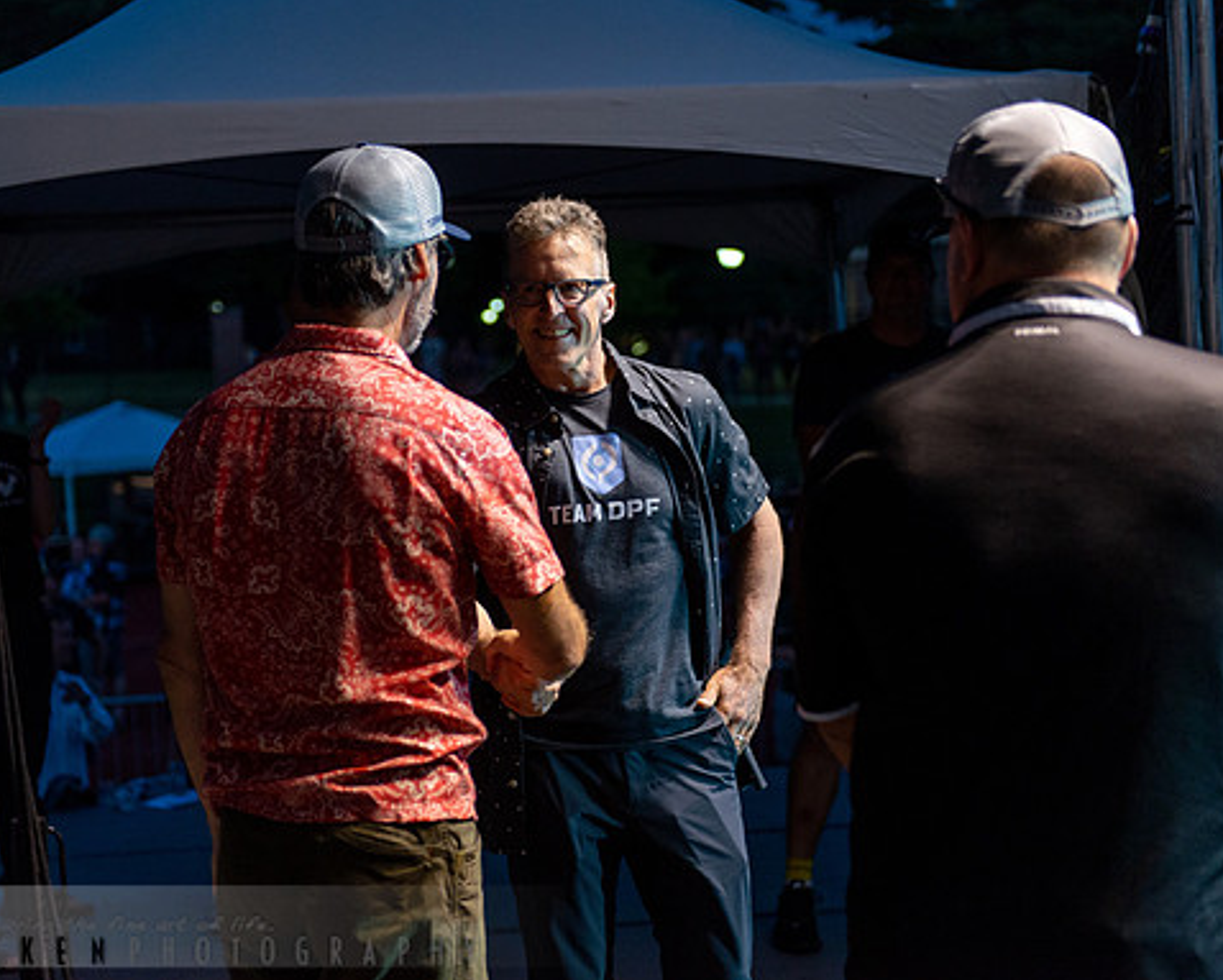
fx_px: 2390
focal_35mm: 66
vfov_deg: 23.2
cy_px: 490
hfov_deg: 28.7
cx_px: 565
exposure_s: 1/200
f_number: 2.8
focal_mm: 58
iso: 1600
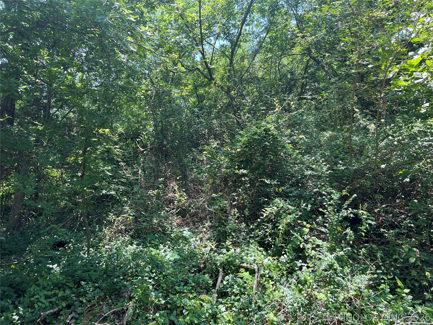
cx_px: 216
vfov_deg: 53.1
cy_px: 162
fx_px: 325
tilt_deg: +1.6
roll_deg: -2.7
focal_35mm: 26
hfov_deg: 67.3
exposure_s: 1/482
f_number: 1.5
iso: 50
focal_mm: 5.7
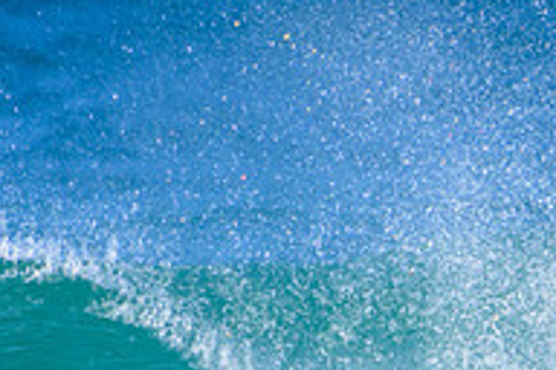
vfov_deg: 0.5
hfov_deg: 0.7
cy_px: 493
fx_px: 46654
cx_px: 547
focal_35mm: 3021
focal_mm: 1000
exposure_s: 1/2000
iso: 1250
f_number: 11
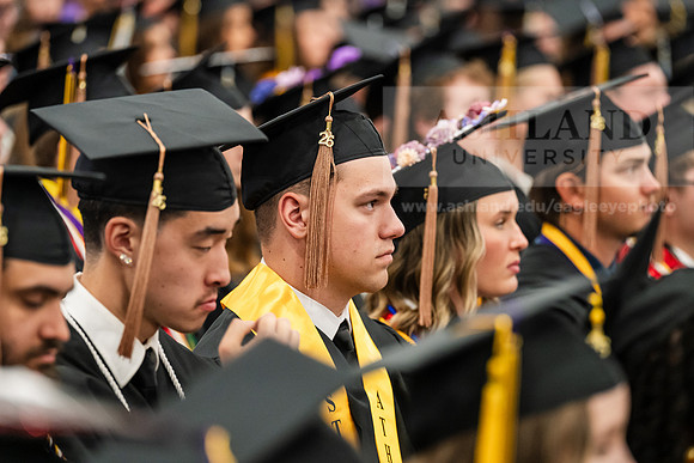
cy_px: 232
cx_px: 347
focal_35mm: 200
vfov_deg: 6.9
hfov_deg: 10.3
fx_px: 3856
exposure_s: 1/200
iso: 5000
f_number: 4
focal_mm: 200
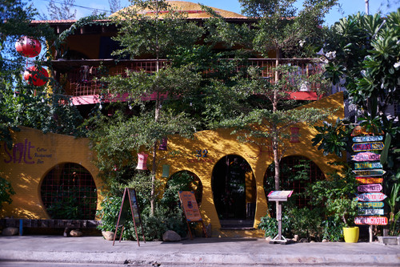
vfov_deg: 25.5
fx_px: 589
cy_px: 134
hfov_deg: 37.5
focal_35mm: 53
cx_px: 200
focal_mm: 35
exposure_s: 1/1000
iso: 200
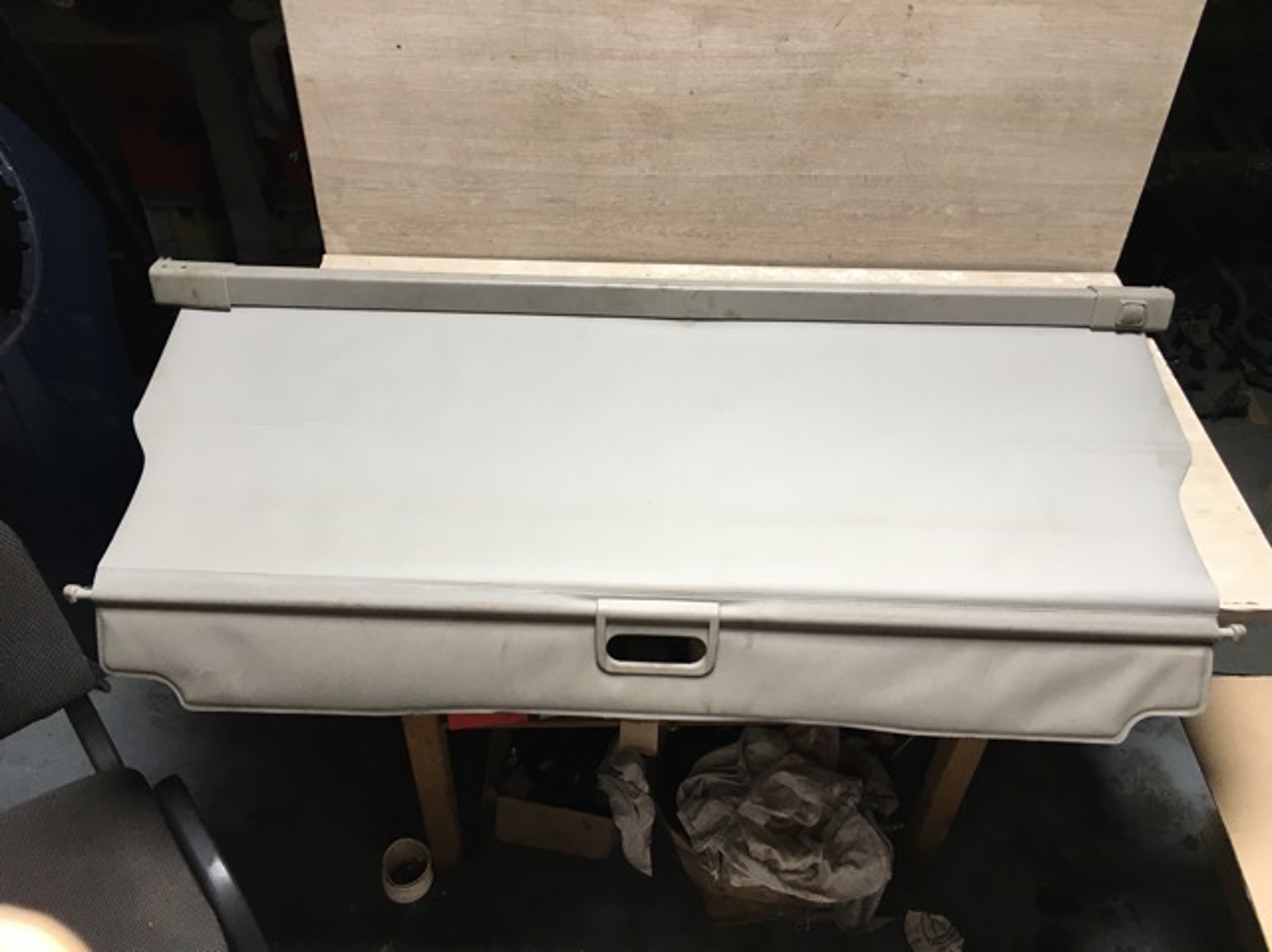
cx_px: 636
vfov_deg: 48.2
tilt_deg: -42.9
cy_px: 476
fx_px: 1065
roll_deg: -0.4
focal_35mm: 29
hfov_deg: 61.7
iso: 40
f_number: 2.2
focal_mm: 4.15
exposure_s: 1/33
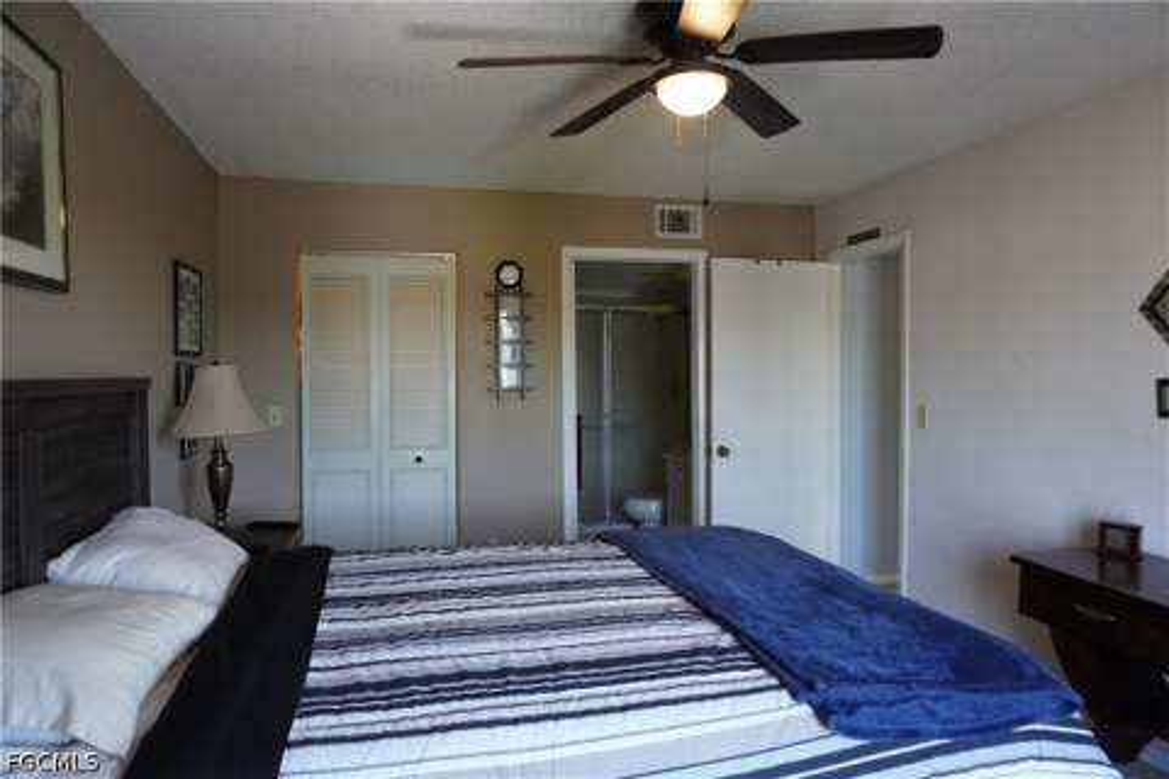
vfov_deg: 53.1
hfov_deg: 73.7
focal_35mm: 24
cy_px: 390
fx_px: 779
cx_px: 584
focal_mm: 16
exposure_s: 1/160
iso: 1600
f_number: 4
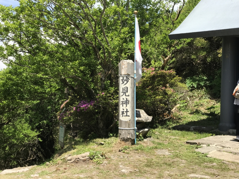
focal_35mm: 57
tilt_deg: -1.0
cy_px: 90
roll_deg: -1.0
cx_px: 120
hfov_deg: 33.8
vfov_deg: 25.7
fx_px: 394
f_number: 2.8
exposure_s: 1/429
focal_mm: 6.6
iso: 20
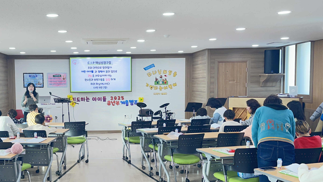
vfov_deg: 27.1
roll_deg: +0.9
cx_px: 103
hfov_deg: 45.6
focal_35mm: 44
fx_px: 377
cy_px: 109
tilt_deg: -4.5
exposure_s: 1/60
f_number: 1.78
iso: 160
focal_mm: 6.86
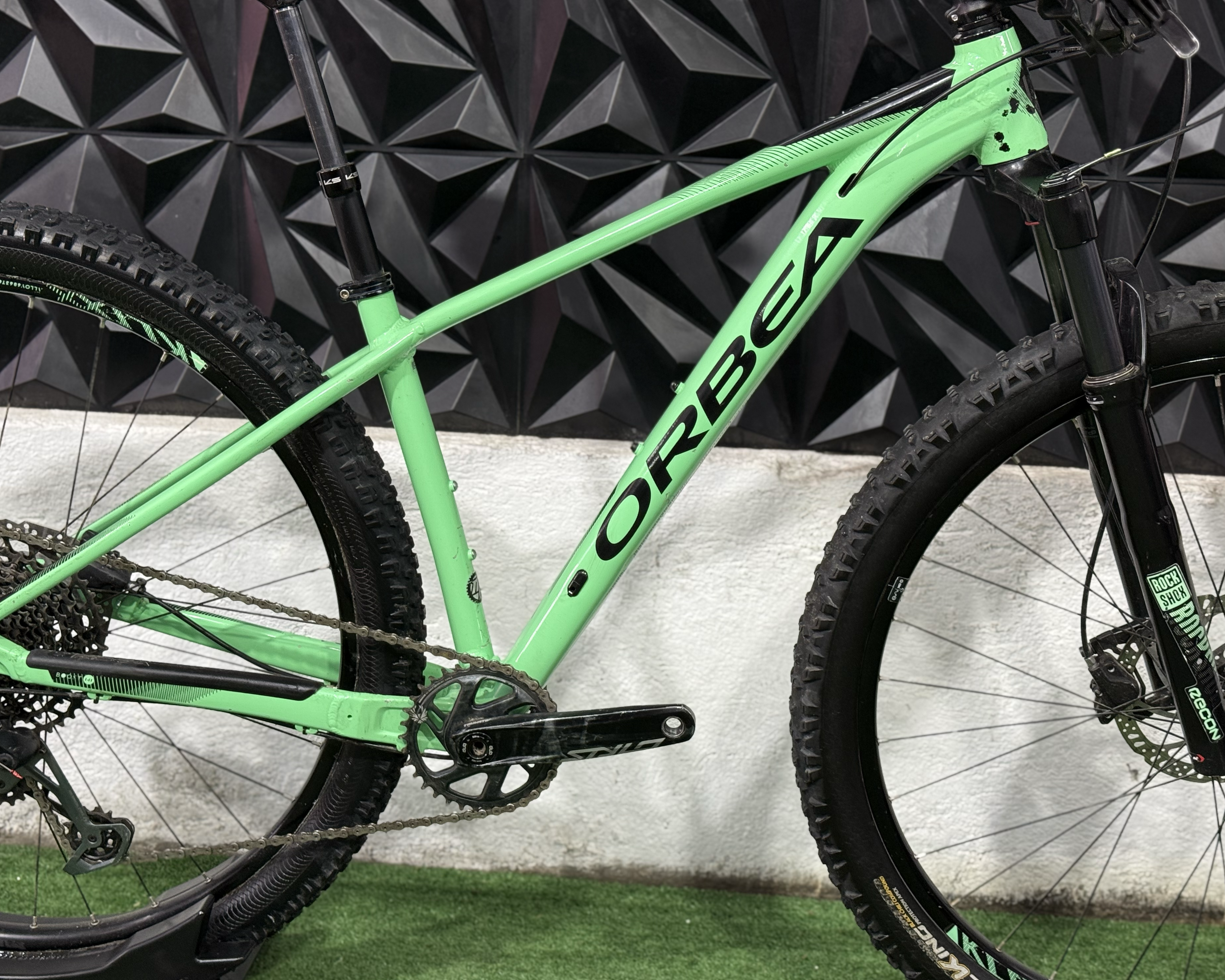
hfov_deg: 36.6
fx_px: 1849
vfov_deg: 29.7
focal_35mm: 51
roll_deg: -2.4
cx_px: 641
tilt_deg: -15.3
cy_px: 489
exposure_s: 1/60
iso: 125
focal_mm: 6.76
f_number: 1.78
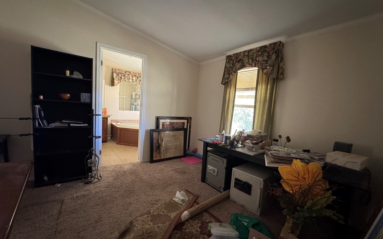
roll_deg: -4.6
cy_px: 123
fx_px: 157
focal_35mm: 15
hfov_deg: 101.5
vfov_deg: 74.8
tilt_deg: -6.3
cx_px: 192
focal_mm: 2.22
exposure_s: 1/60
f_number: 2.2
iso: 800
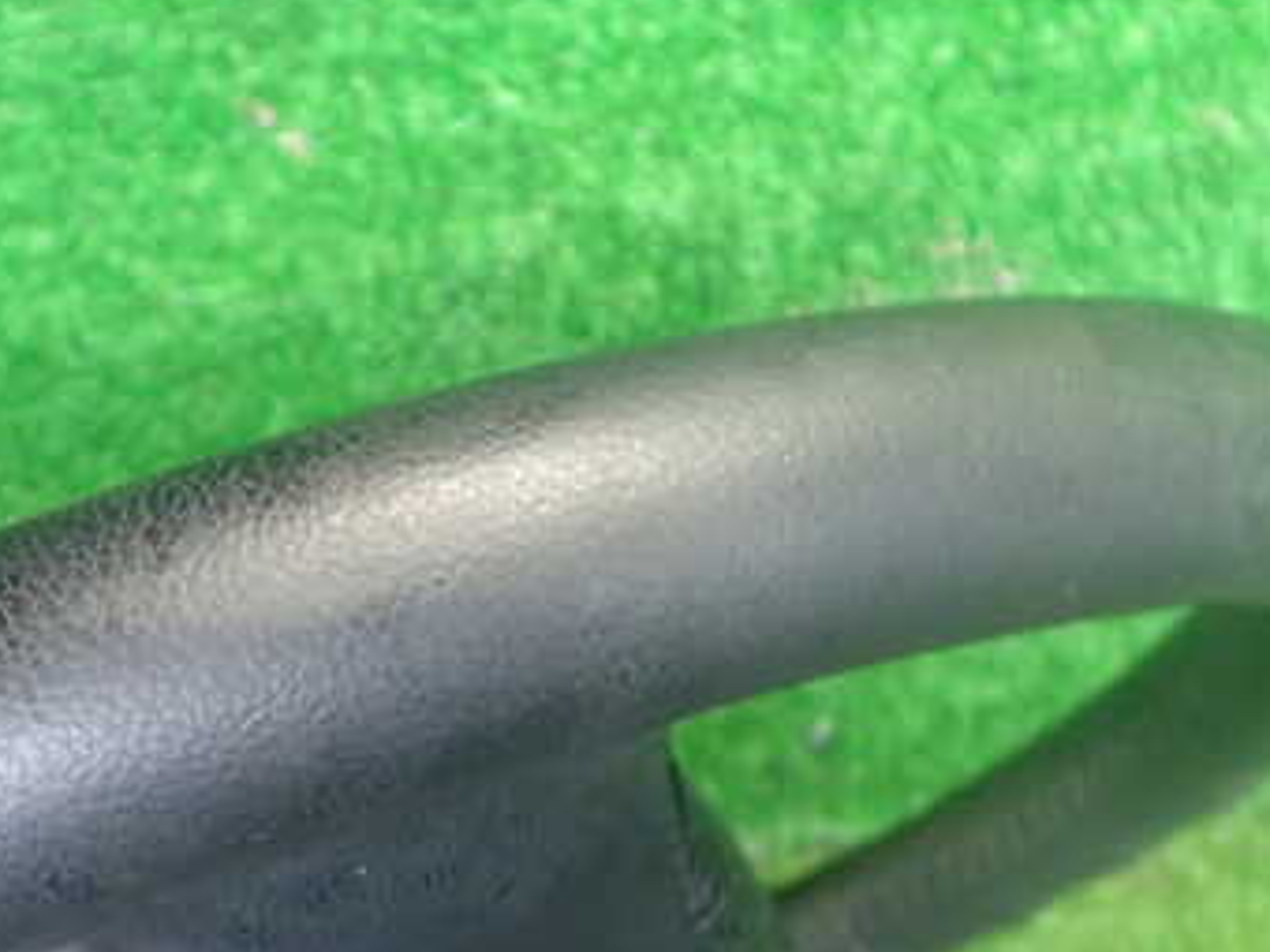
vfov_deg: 27.5
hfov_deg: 35.7
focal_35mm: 53
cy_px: 579
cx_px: 381
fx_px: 1944
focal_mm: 5.4
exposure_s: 1/30
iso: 500
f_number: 2.3
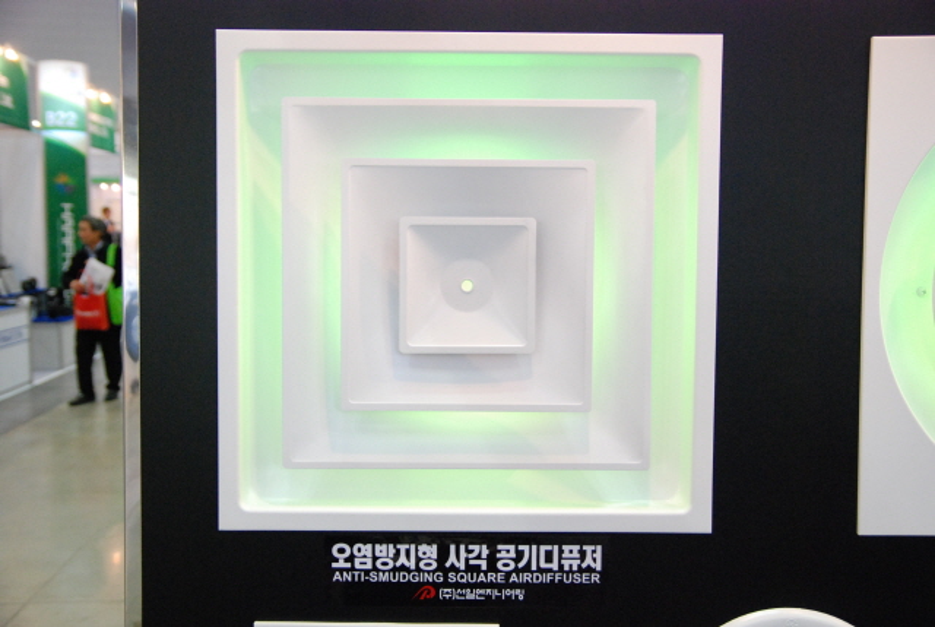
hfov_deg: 57.1
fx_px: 858
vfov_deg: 40.1
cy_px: 314
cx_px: 468
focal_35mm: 33
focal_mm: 22
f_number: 2.8
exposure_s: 1/100
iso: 1600
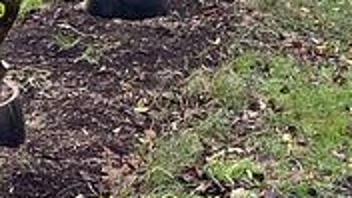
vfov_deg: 11.7
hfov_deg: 20.7
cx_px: 350
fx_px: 933
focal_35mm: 100
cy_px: -81
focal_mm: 5.7
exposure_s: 1/166
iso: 64
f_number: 1.5
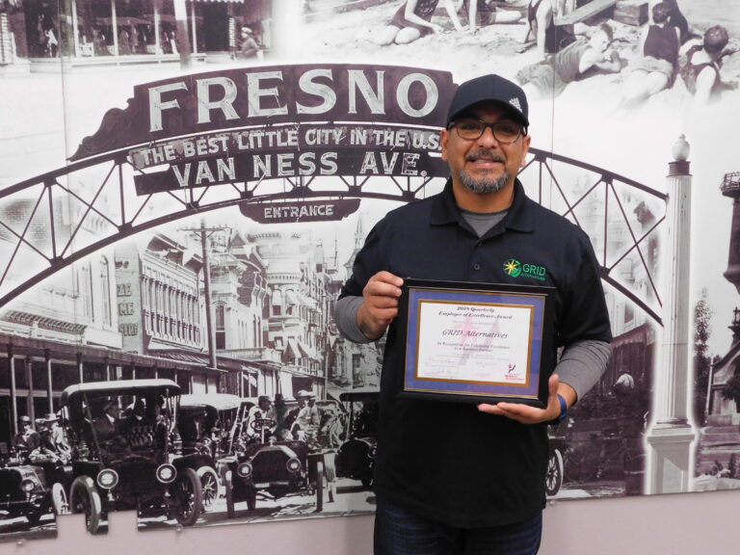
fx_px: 855
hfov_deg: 46.8
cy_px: 278
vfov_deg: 36.0
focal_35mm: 40
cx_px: 370
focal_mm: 7.1
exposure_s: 1/30
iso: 400
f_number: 3.6
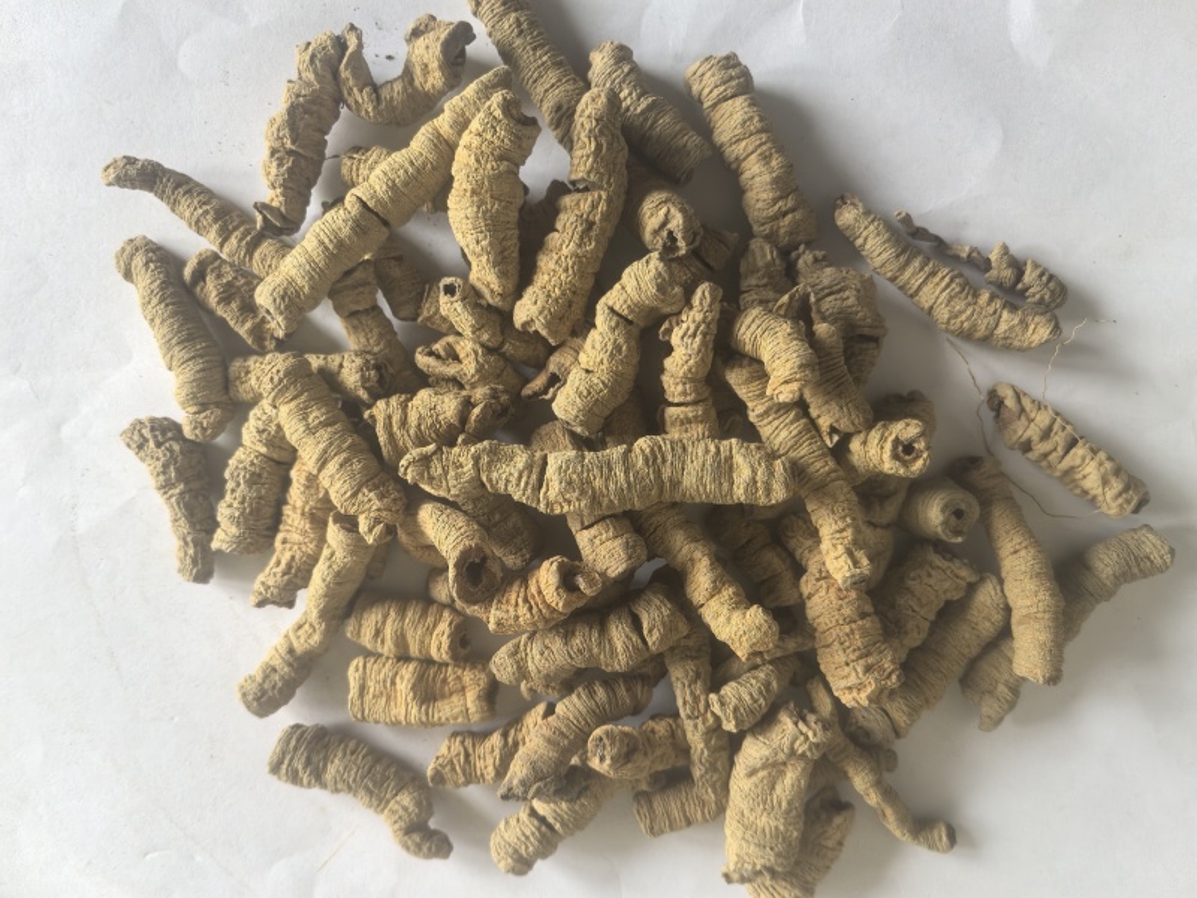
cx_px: 598
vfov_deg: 51.4
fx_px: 934
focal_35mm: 27
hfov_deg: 65.3
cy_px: 449
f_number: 2
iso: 320
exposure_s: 1/50
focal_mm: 5.75
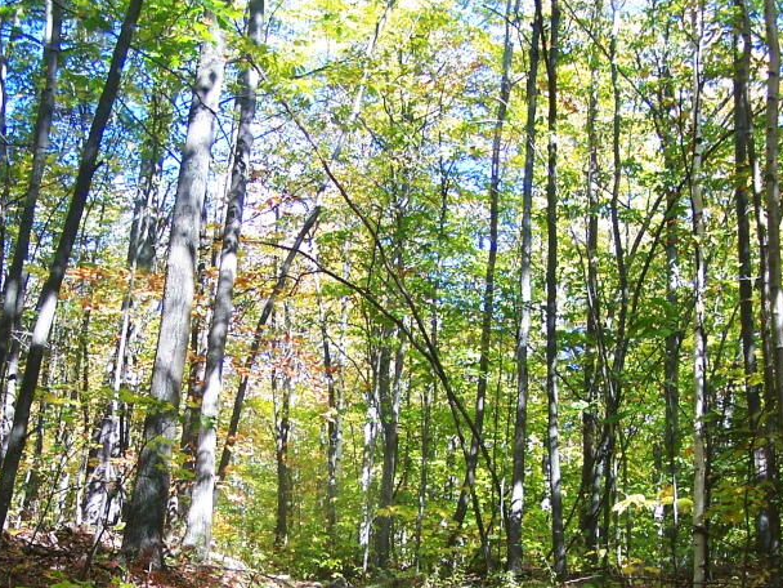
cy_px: 485
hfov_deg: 30.3
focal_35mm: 64
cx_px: 357
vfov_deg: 22.6
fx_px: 1448
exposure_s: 1/125
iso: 80
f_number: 2.8
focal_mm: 6.3
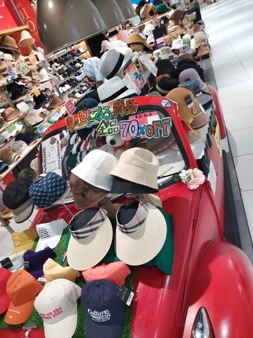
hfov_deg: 51.4
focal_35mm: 27
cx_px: 126
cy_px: 169
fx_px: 263
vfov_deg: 65.3
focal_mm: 4.7
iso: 65
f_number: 1.79
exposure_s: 1/50
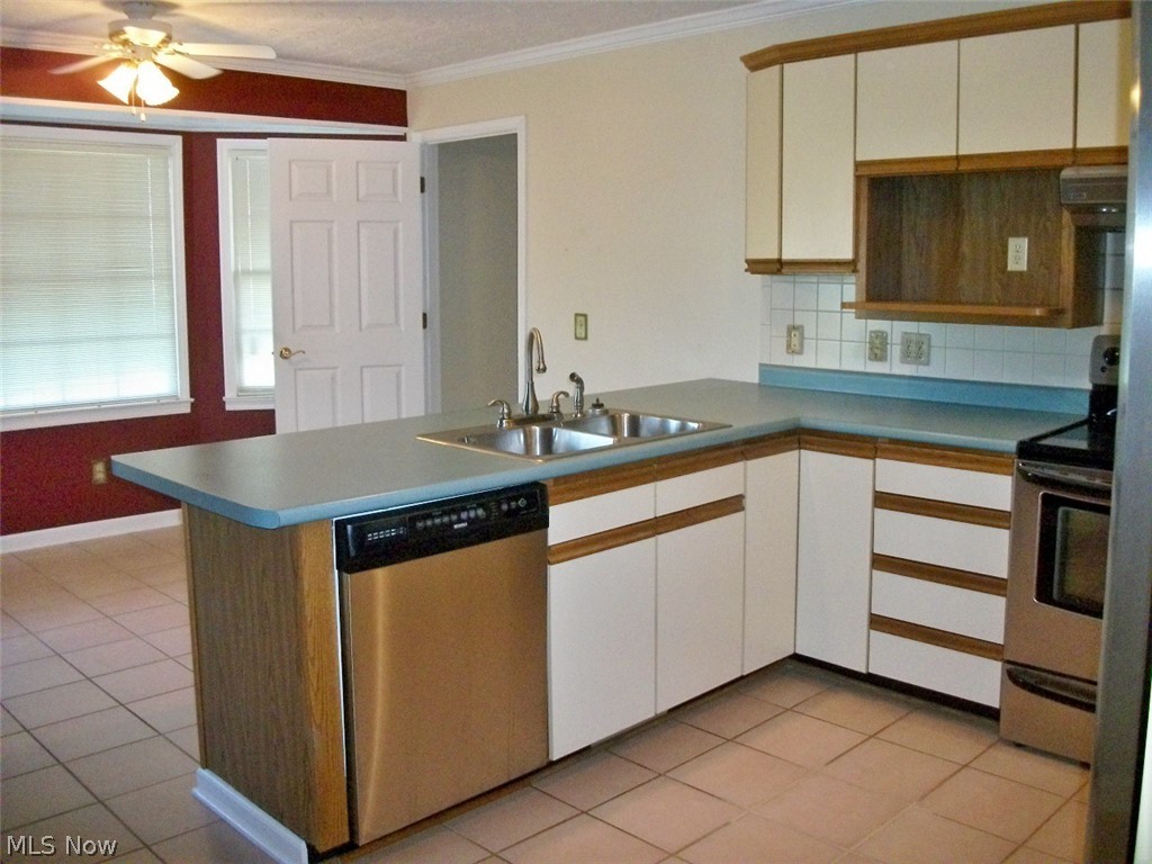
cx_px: 576
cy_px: 432
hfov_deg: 56.8
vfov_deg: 44.2
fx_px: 1065
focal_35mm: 32
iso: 400
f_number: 2.9
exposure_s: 1/125
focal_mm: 5.7
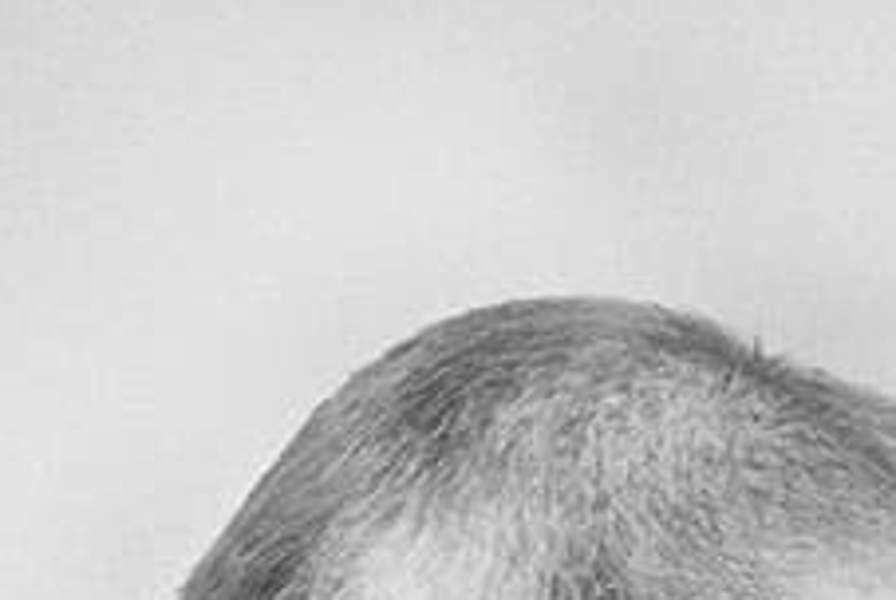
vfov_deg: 5.1
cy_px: 1093
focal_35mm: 264
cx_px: 1101
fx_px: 6579
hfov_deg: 7.7
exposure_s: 1/5000
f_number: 1.2
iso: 3200
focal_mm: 50
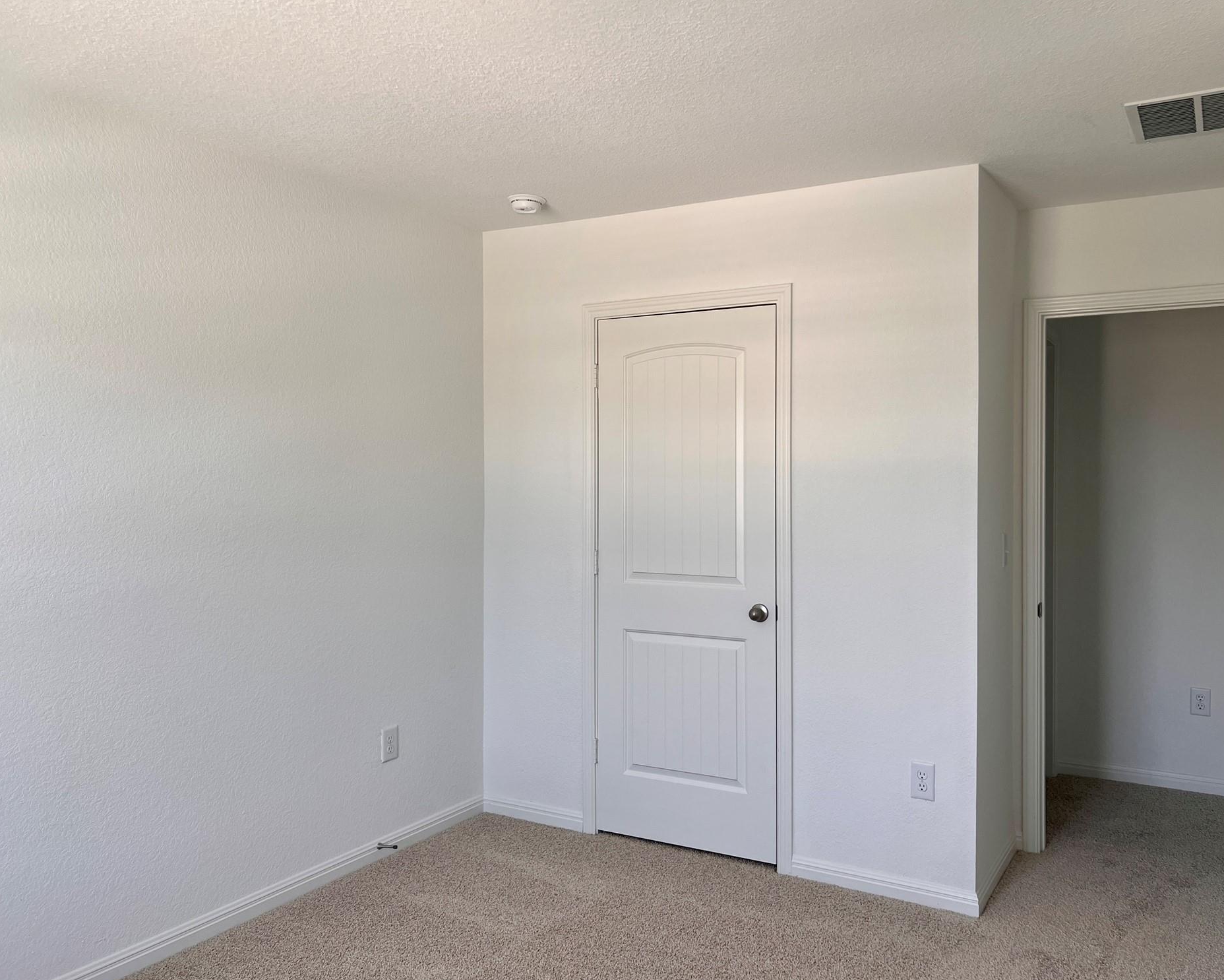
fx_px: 1014
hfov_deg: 62.1
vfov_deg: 51.5
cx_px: 662
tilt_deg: -1.0
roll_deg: -0.5
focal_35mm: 28
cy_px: 482
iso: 50
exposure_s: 1/121
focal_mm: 5.7
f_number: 1.5
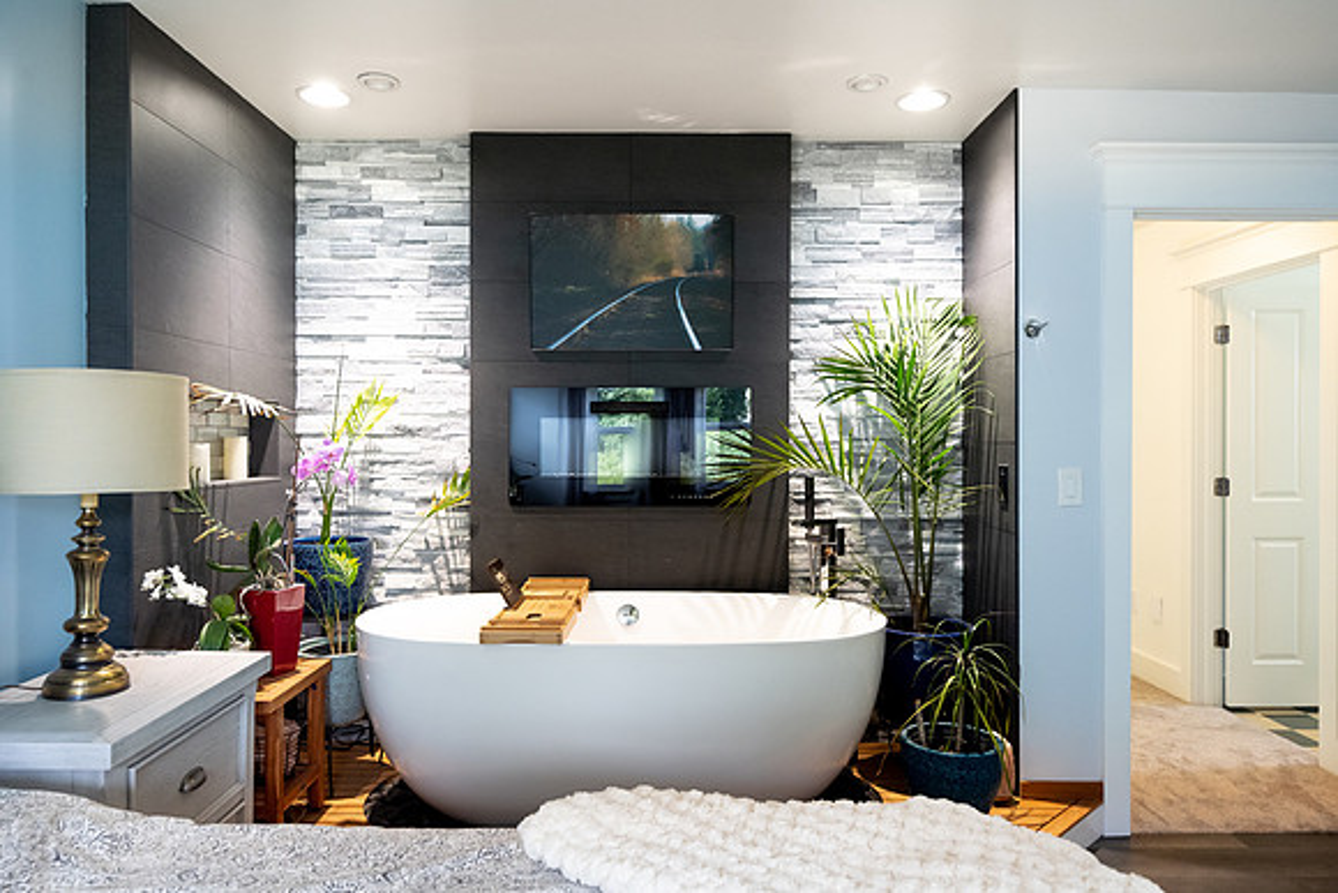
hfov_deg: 73.7
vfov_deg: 53.2
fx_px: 892
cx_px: 669
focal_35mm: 24
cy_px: 446
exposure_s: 1/125
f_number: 6.3
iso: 640
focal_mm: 24
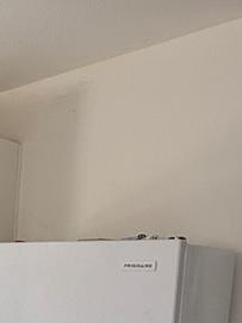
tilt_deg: -8.4
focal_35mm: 62
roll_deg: -1.1
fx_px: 578
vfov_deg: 28.7
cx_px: -179
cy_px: 342
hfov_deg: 18.9
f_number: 2.2
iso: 50
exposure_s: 1/133
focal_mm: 2.22
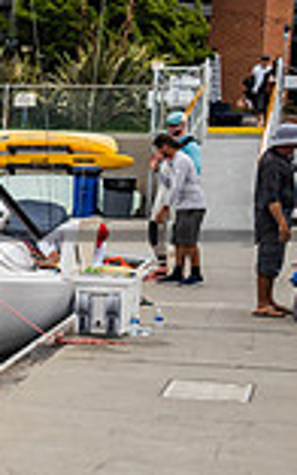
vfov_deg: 15.9
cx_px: -546
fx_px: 1698
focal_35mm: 131
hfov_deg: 8.6
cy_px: 308
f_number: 4.8
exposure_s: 1/1000
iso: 400
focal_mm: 33
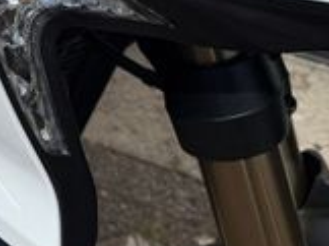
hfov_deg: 19.0
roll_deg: -2.2
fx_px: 902
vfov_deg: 14.5
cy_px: -120
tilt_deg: -26.2
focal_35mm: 95
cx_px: -110
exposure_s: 1/14286
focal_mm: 6.76
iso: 80
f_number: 1.78
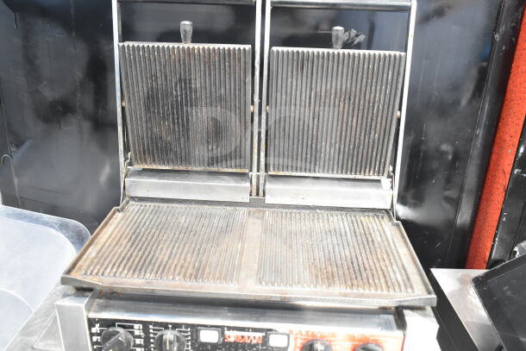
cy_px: 176
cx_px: 263
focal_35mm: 32
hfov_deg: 59.5
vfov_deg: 41.7
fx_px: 460
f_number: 3.8
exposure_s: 1/30
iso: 2500
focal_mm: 21
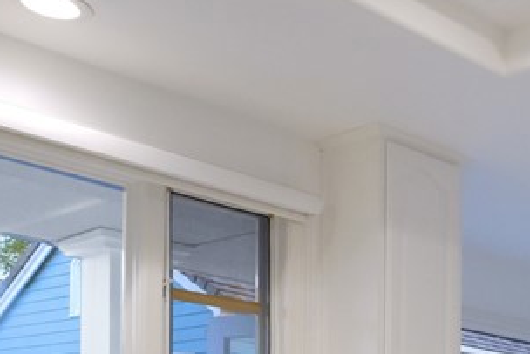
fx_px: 928
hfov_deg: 28.0
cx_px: 630
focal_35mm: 63
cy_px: 525
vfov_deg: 19.1
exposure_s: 1/100
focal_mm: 9
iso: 2500
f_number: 8
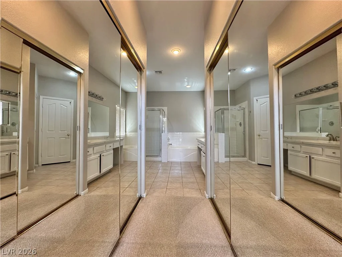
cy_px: 128
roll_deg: -0.1
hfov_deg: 102.1
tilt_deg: +1.6
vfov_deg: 85.7
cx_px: 171
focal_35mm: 14
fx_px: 138
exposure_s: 1/120
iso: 200
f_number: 2.2
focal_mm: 2.22
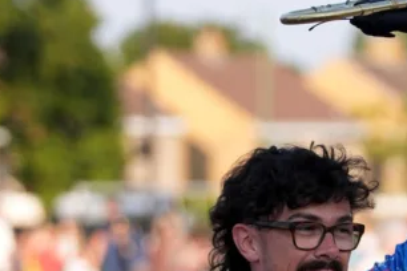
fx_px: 4273
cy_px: 268
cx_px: 278
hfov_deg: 5.5
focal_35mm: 378
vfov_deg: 3.6
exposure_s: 1/1250
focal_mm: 113
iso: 250
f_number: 3.2
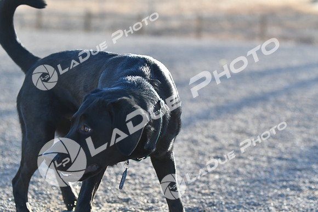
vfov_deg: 13.0
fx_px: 928
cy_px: 106
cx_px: 159
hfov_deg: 19.5
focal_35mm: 105
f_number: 2.8
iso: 640
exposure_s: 1/4000
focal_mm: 70
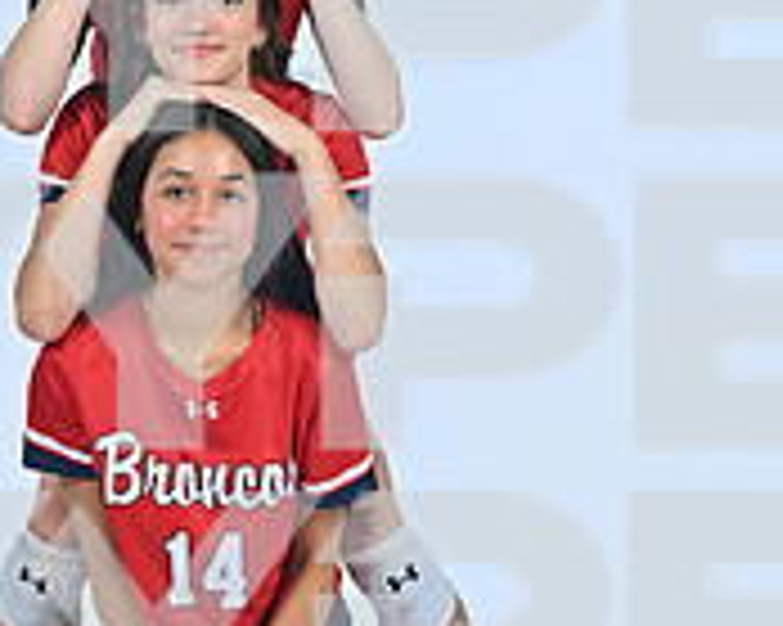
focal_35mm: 97
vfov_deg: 15.9
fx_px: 2247
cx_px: 270
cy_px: 315
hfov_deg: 19.7
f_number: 7.1
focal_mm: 40
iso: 160
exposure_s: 1/200
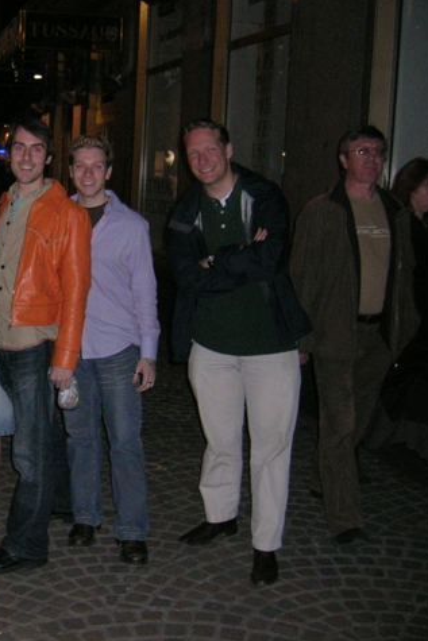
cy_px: 320
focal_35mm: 49
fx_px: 873
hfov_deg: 26.2
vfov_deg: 40.3
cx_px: 4
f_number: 2.8
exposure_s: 1/60.1
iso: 200
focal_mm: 5.4
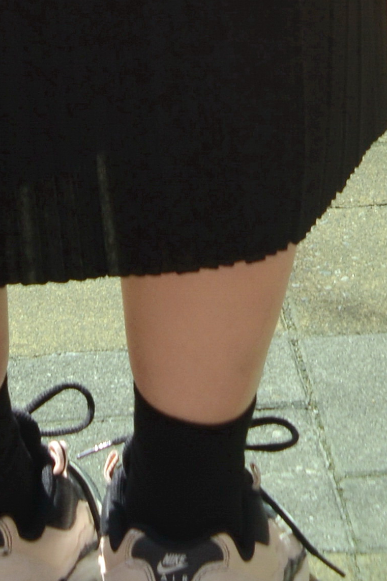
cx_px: 116
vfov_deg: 6.2
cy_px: -1198
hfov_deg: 4.5
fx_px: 4900
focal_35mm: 304
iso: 250
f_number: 8
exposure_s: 1/320
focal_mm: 48
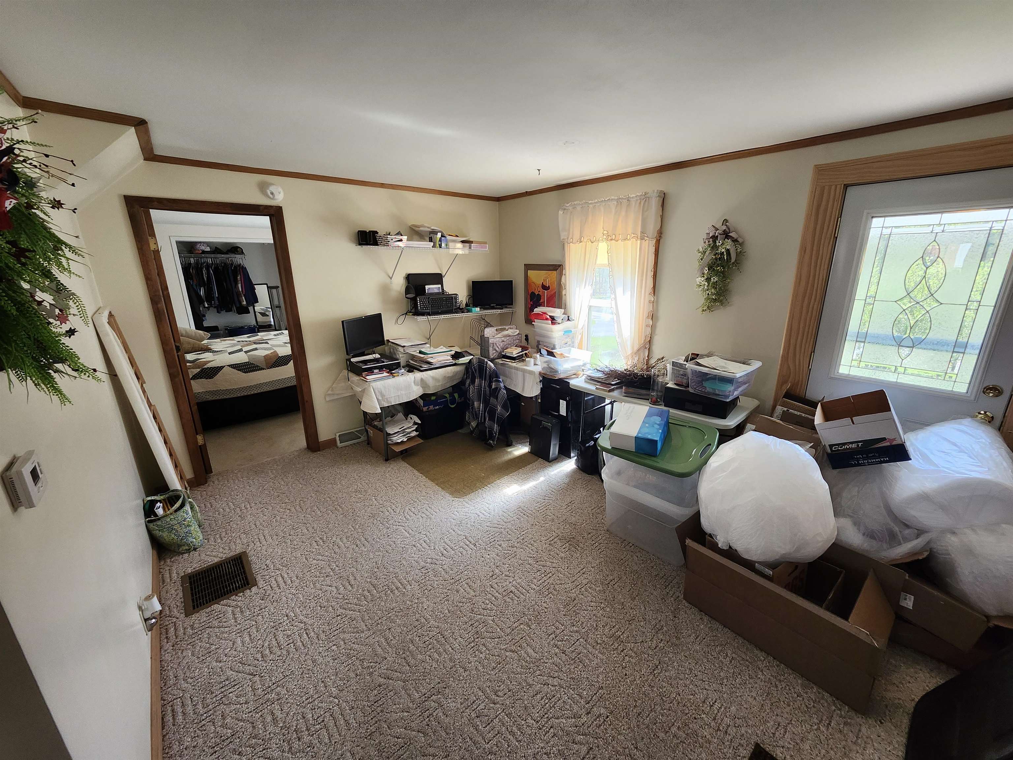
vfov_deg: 89.9
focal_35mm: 13
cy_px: 380
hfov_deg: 106.2
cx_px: 506
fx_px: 380
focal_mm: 1.74
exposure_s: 1/60
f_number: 2.2
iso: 100
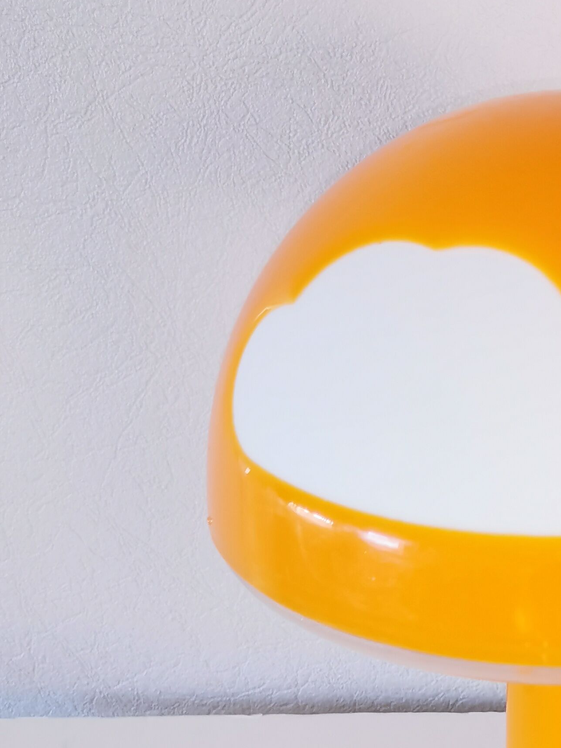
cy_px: 660
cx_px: 590
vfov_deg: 29.1
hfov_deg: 21.9
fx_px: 1383
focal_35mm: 64
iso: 160
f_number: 1.8
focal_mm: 5.58
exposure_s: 1/100
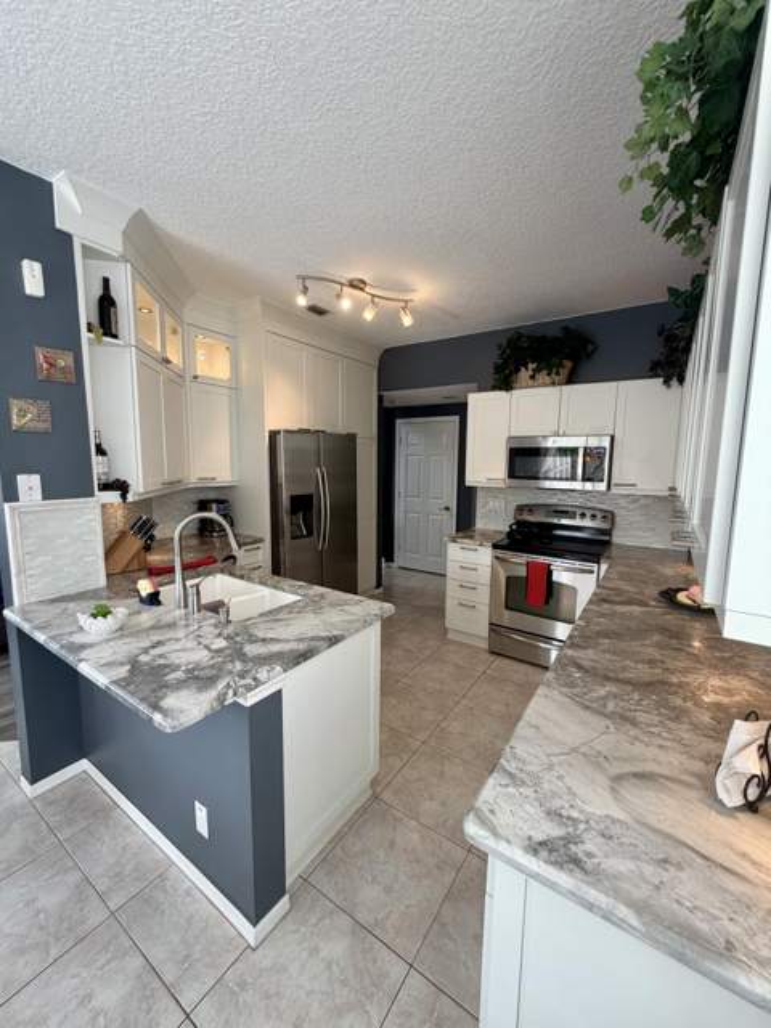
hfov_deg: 85.7
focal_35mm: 14
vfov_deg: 102.1
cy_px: 514
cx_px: 386
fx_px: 416
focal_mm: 2.22
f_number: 2.2
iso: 125
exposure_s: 1/120
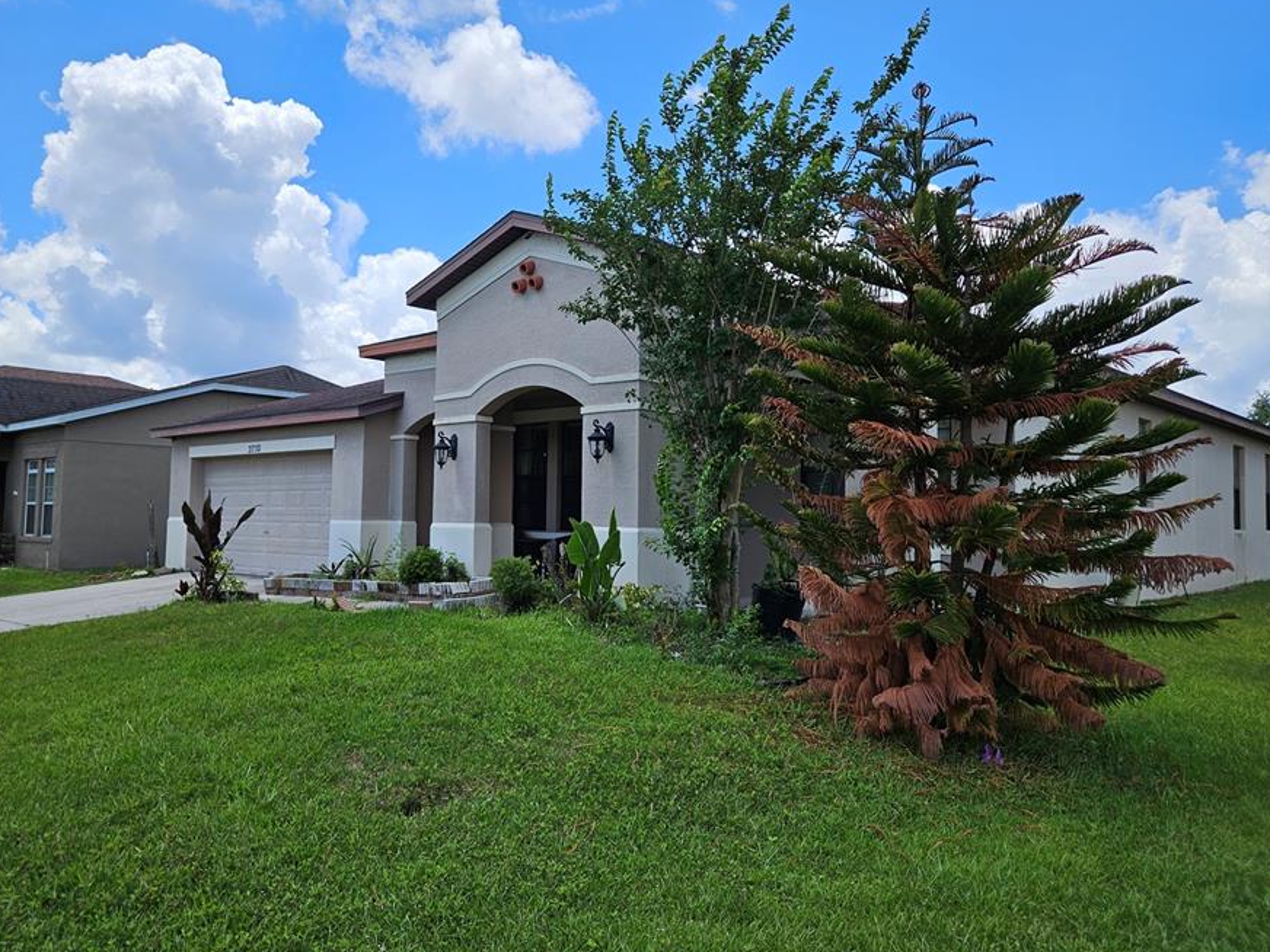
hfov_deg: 65.3
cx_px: 612
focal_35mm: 27
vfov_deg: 51.3
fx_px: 991
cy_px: 451
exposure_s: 1/1884
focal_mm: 5.4
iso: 25
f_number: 1.8
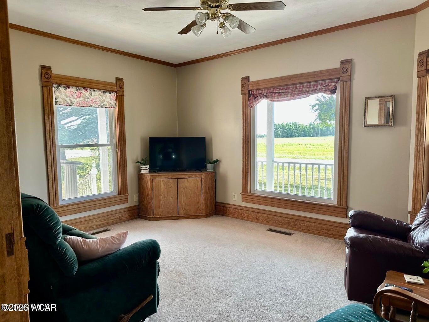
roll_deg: +1.1
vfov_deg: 56.8
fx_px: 297
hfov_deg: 71.6
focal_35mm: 24
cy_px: 161
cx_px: 214
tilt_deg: -4.0
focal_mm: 6.86
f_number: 1.78
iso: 64
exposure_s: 1/121
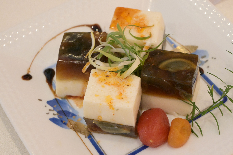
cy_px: 78
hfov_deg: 27.0
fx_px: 485
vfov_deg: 18.2
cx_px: 116
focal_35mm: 75
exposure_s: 1/100
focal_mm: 50
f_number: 6.3
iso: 6400
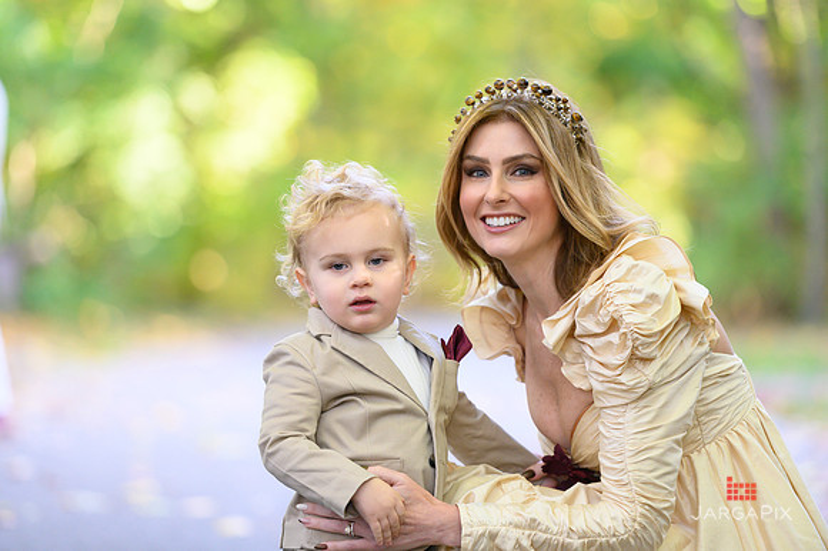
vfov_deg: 7.6
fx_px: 4137
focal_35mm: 180
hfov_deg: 11.4
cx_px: 414
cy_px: 276
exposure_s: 1/200
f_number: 3.2
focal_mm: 180
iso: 1600
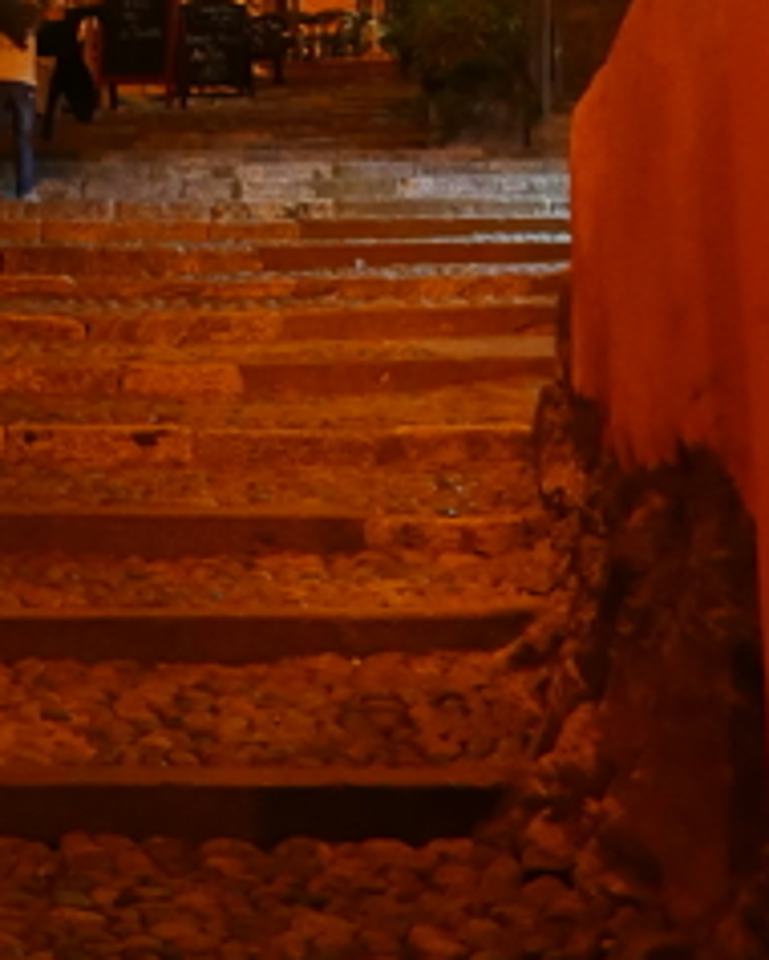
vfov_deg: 19.7
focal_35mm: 92
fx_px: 2614
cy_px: -142
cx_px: 34
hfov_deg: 16.5
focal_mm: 13
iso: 3200
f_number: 2.1
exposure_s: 1/80
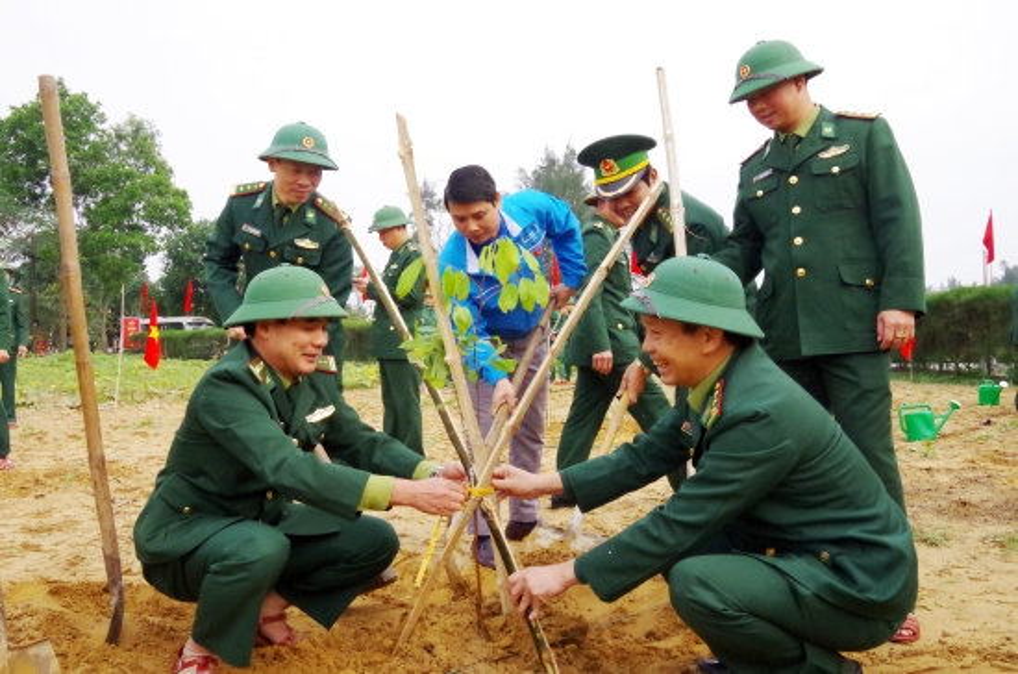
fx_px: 875
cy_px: 337
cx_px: 509
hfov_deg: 60.4
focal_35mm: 31
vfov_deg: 42.1
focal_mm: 21
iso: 3200
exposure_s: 1/500
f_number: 14
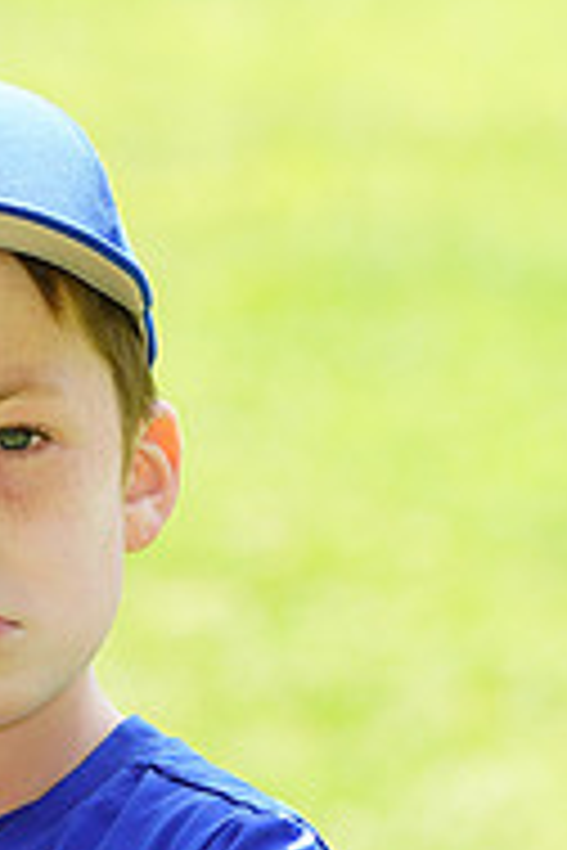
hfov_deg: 2.1
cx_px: -256
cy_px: 926
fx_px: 15379
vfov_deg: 3.2
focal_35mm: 651
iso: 200
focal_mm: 212
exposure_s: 1/200
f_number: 6.3
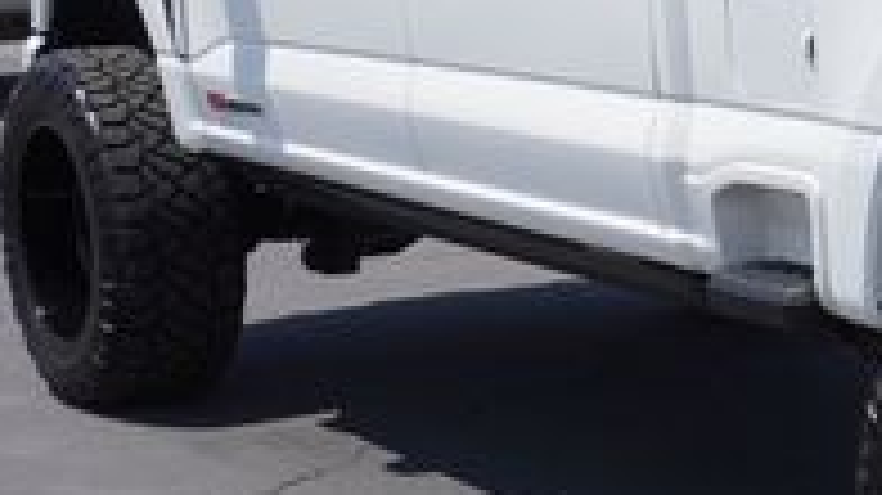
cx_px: 1251
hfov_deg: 17.4
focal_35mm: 113
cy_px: 189
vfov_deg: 10.7
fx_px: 2641
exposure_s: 1/320
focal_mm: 22
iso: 100
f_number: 8
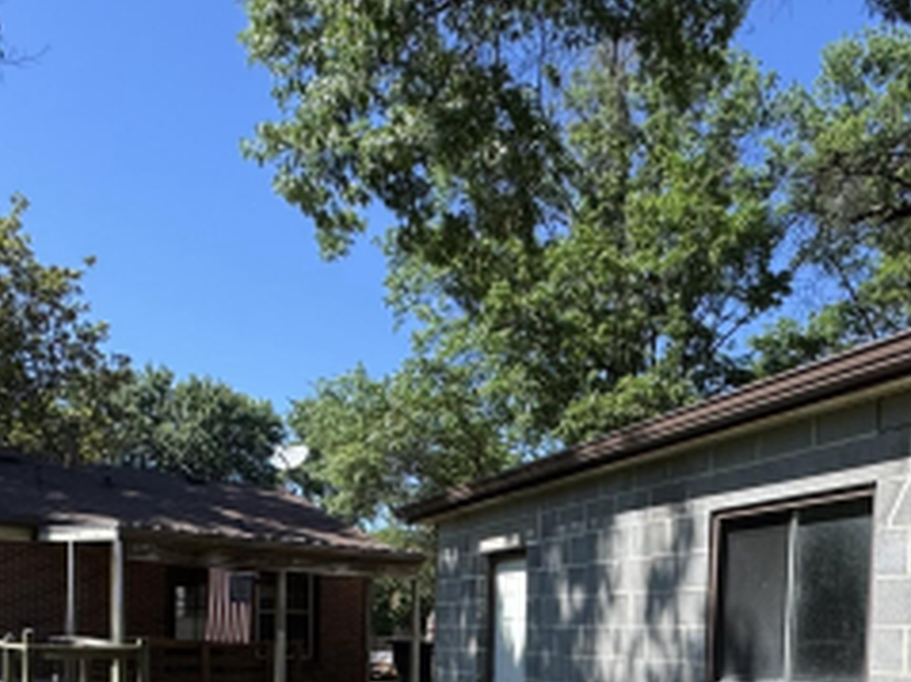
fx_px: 1026
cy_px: 693
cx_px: 543
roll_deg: -2.5
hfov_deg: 47.6
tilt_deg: -3.3
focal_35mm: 39
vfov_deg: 33.4
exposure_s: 1/1299
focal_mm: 2.22
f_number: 2.2
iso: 50
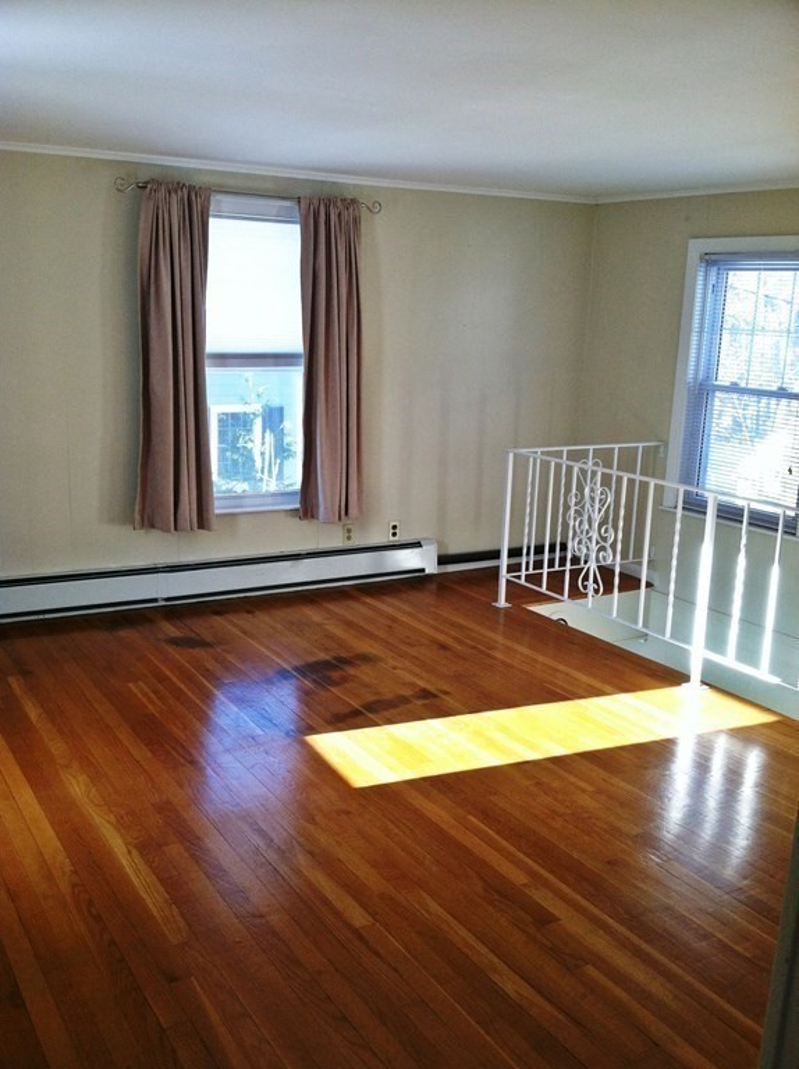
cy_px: 534
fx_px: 1080
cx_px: 400
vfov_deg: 52.7
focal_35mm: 35
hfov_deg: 40.6
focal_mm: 3.85
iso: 100
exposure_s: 1/60
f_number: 2.8
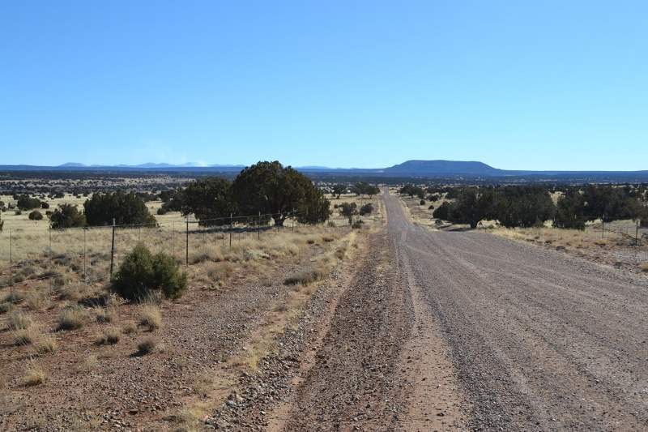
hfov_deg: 45.0
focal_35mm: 44
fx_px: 783
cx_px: 324
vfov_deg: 30.8
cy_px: 216
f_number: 8
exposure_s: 1/250
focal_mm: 29
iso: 100
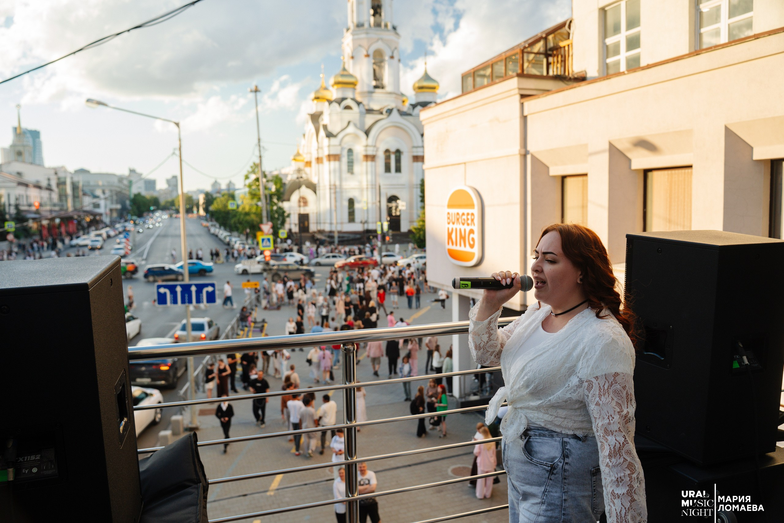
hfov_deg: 65.5
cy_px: 262
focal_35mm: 28
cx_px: 392
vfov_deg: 46.4
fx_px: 610
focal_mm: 28
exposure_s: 1/250
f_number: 4
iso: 400
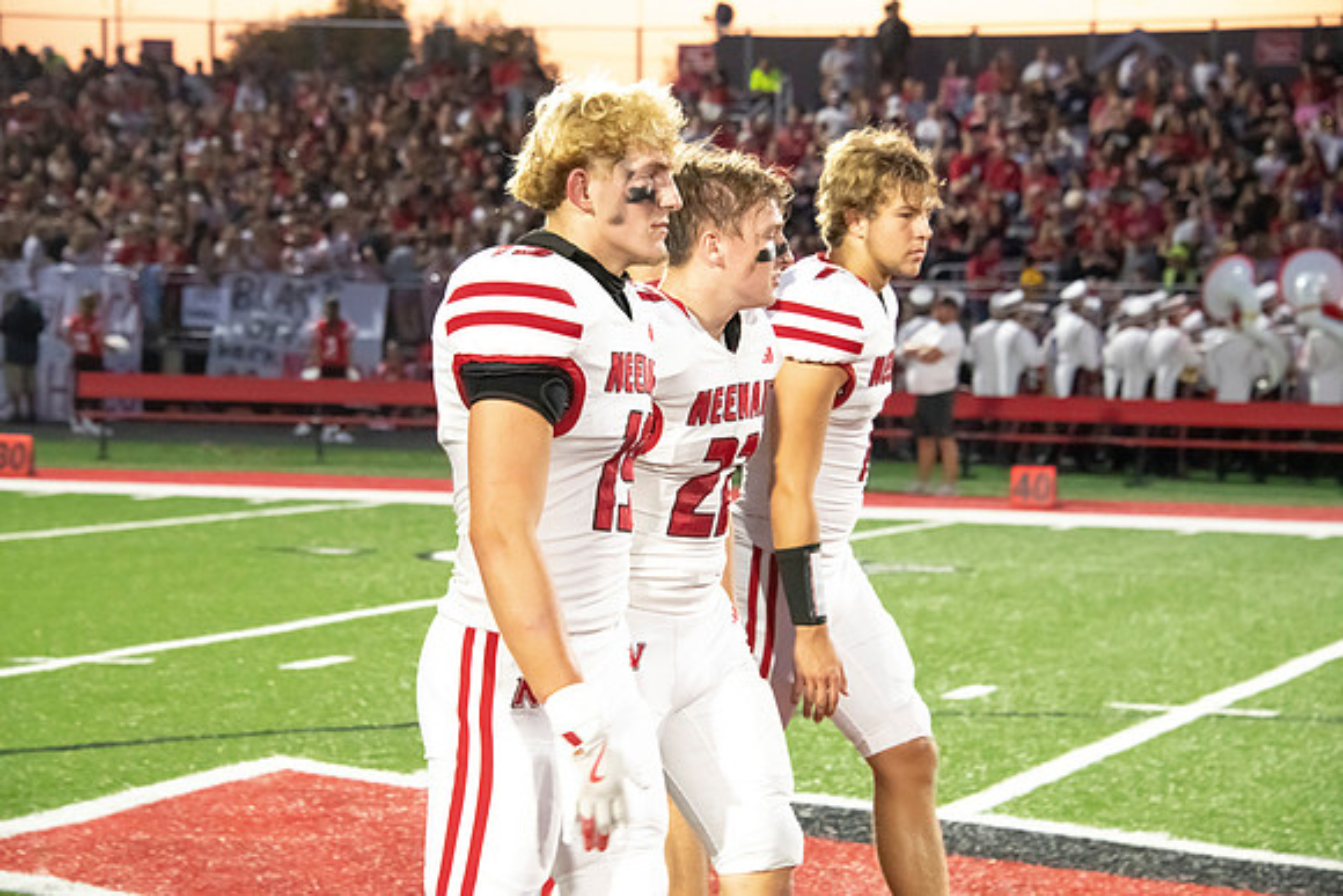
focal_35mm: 122
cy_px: 448
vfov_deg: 11.2
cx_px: 672
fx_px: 4552
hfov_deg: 16.8
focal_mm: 122
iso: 10000
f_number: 7.1
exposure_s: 1/200
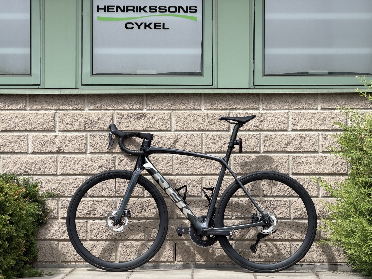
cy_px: 140
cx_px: 186
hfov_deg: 19.6
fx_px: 1075
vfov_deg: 14.8
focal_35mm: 100
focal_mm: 16.89
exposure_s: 1/569
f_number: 2.8
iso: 50
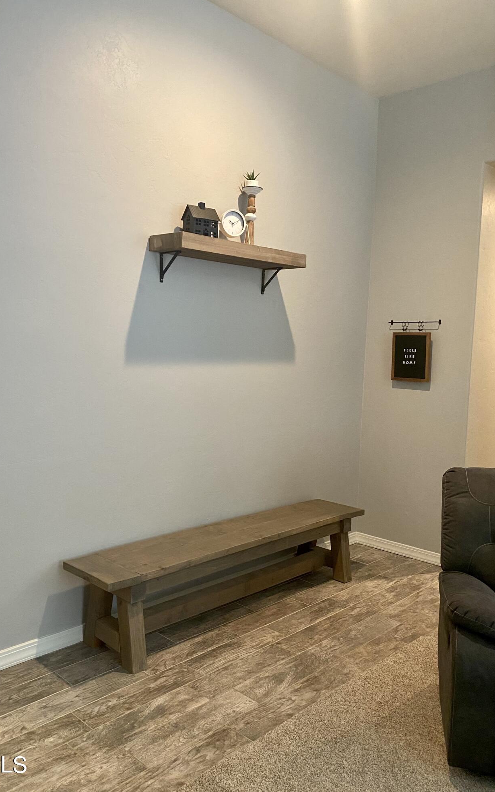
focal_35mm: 28
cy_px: 399
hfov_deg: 44.3
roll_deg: -2.2
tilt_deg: -3.7
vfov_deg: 66.5
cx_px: 194
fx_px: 605
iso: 320
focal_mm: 4.25
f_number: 1.8
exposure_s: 1/60
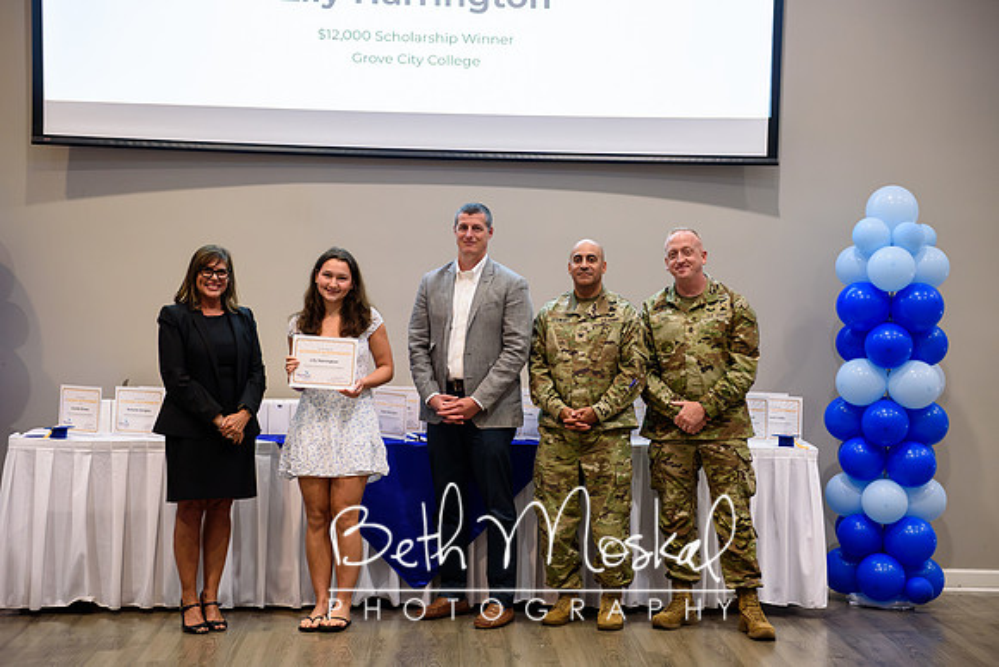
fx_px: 1943
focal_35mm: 70
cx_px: 500
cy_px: 334
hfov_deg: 28.8
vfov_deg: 19.5
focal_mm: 70
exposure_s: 1/160
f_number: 2.8
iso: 1000
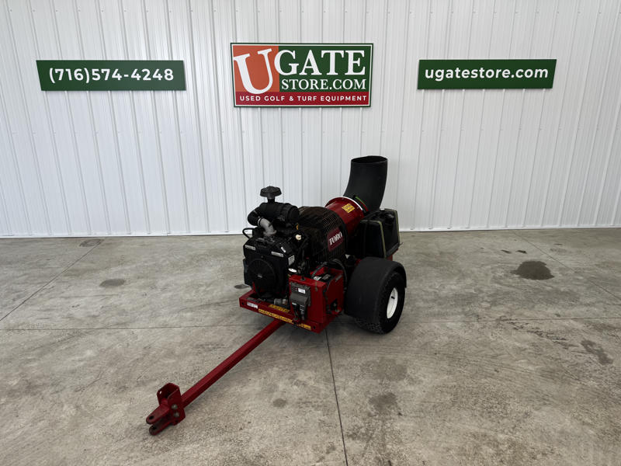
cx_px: 310
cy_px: 233
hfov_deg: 71.6
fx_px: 431
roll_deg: -0.3
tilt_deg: -18.2
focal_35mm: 24
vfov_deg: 56.8
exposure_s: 1/209
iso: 64
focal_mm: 6.76
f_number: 1.78
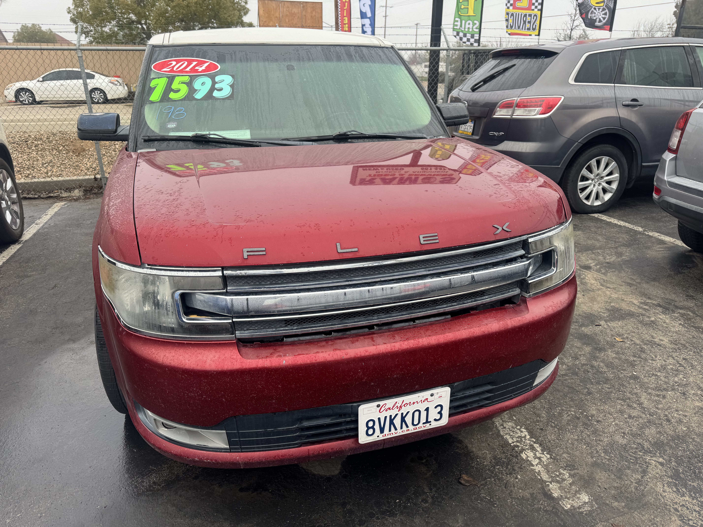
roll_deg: +0.3
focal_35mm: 24
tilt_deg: -21.2
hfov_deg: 71.6
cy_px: 264
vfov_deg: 56.8
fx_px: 487
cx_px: 352
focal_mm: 6.76
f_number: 1.78
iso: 80
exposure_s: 1/621
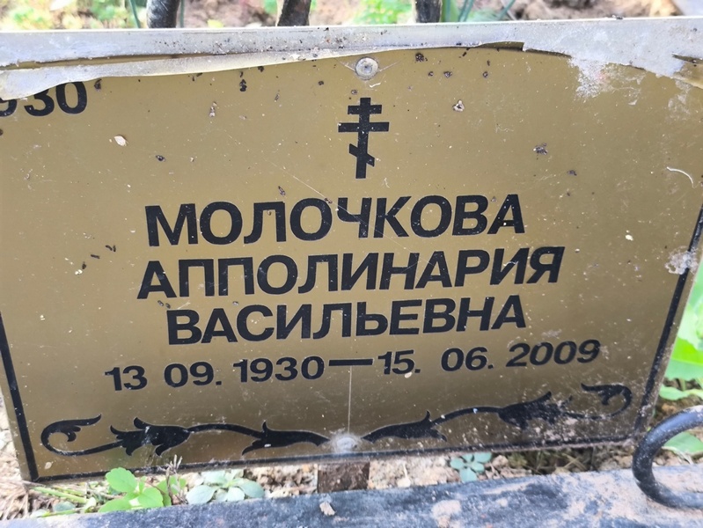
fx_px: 1016
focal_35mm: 50
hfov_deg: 38.2
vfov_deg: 29.1
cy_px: 264
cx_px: 352
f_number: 1.7
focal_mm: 4.71
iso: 80
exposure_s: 1/100
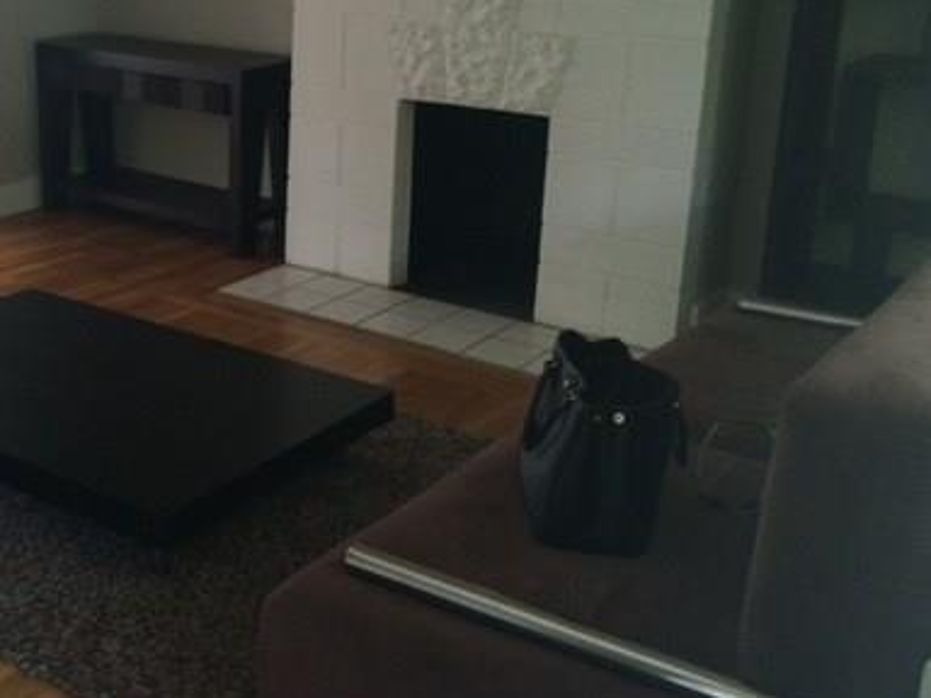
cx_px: 194
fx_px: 1345
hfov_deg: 36.9
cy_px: 264
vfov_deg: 29.0
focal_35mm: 50
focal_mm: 4.12
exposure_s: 1/30
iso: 200
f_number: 2.2
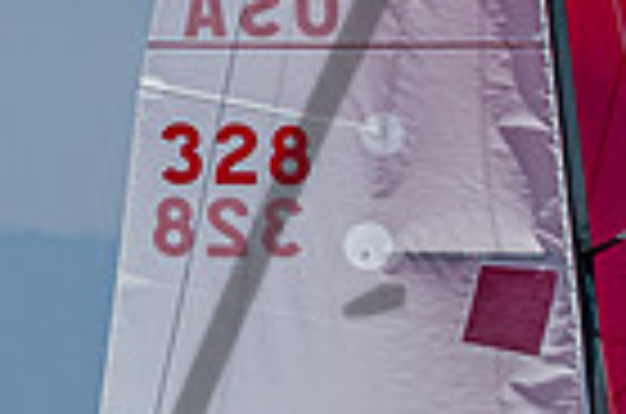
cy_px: 854
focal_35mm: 1436
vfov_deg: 1.0
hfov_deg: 1.4
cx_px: 1271
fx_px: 24913
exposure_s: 1/2500
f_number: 6.3
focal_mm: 210
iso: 400
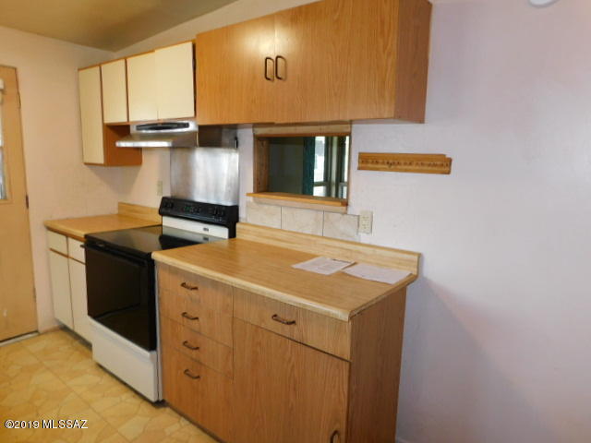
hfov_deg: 73.9
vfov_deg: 58.9
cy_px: 222
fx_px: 393
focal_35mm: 23
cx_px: 296
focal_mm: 4
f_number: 3
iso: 200
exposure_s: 1/30
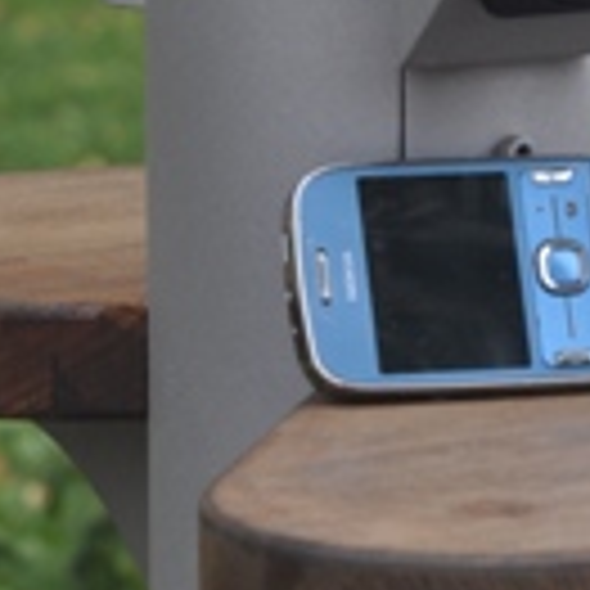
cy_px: -320
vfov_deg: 5.1
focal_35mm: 342
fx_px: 6596
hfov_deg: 5.1
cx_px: 435
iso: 200
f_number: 6.3
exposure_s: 1/160
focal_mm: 55
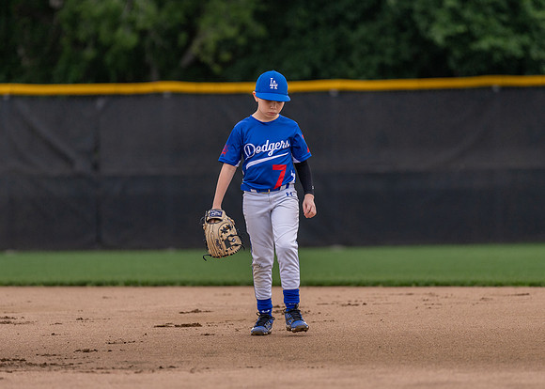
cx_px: 274
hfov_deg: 6.4
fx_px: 4865
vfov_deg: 4.6
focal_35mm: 314
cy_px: 209
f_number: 2.8
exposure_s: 1/2500
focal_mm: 200
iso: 320
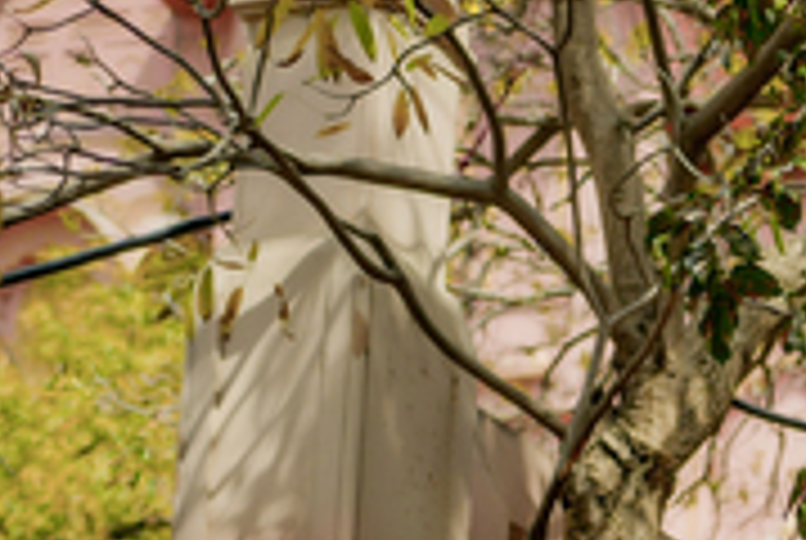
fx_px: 3835
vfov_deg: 7.7
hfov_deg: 10.7
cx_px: 1770
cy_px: 1084
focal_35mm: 171
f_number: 1.4
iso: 125
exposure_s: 1/3200
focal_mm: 35
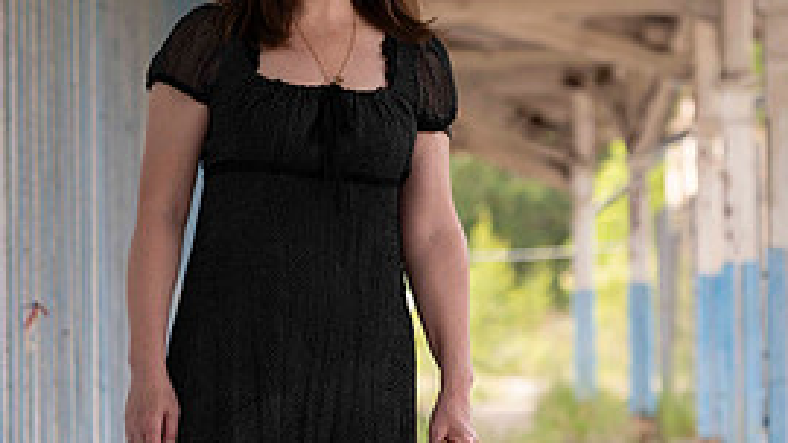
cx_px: 346
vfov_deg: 5.8
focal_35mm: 210
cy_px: 257
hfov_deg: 10.3
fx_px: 4389
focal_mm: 70
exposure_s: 1/160
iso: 72
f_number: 2.8
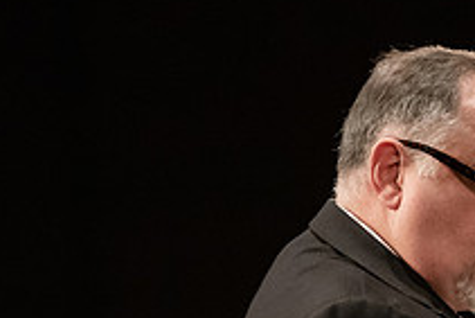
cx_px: 642
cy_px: 312
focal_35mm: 824
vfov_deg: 1.7
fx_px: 10879
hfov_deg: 2.5
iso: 5000
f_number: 2.8
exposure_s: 1/320
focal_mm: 300
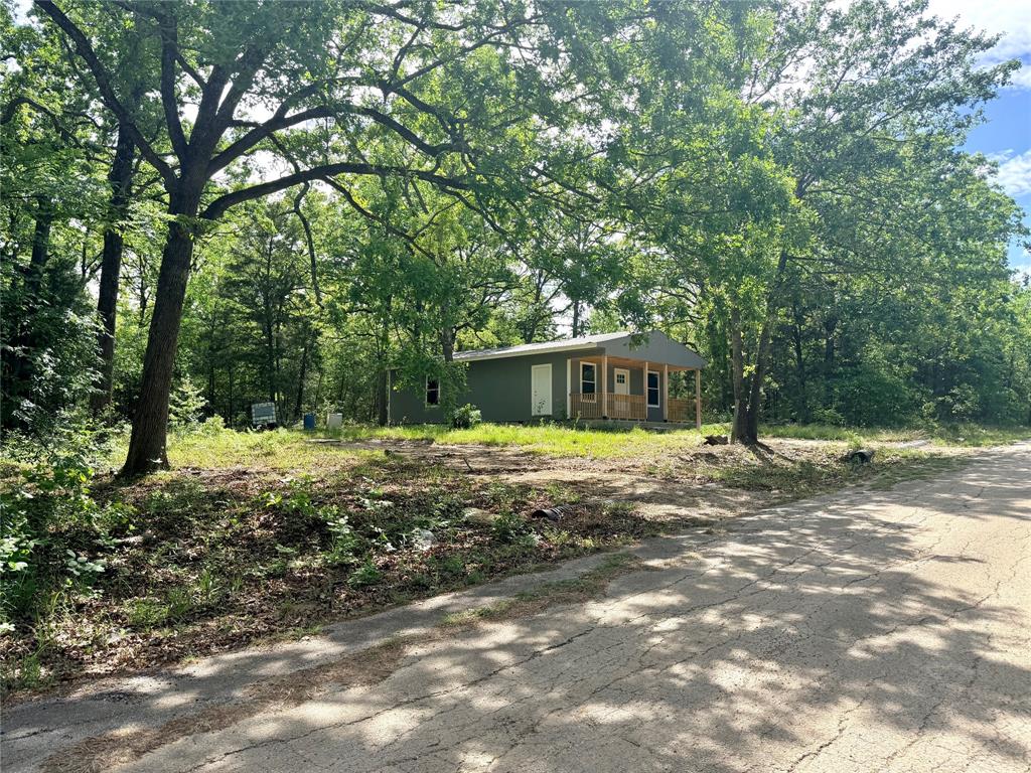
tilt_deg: +4.4
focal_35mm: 24
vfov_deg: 56.8
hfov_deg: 71.6
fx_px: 715
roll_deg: -0.3
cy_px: 386
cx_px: 516
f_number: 1.78
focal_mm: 6.76
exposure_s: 1/2611
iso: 100
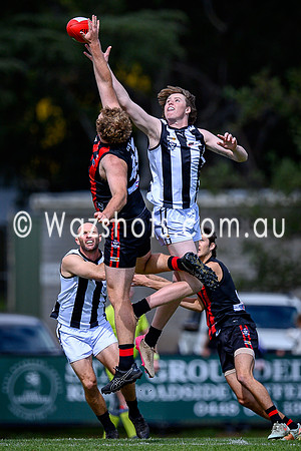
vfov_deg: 2.0
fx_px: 12853
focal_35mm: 1025
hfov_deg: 1.3
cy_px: 216
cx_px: 181
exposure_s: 1/2000
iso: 200
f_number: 4
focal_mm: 500
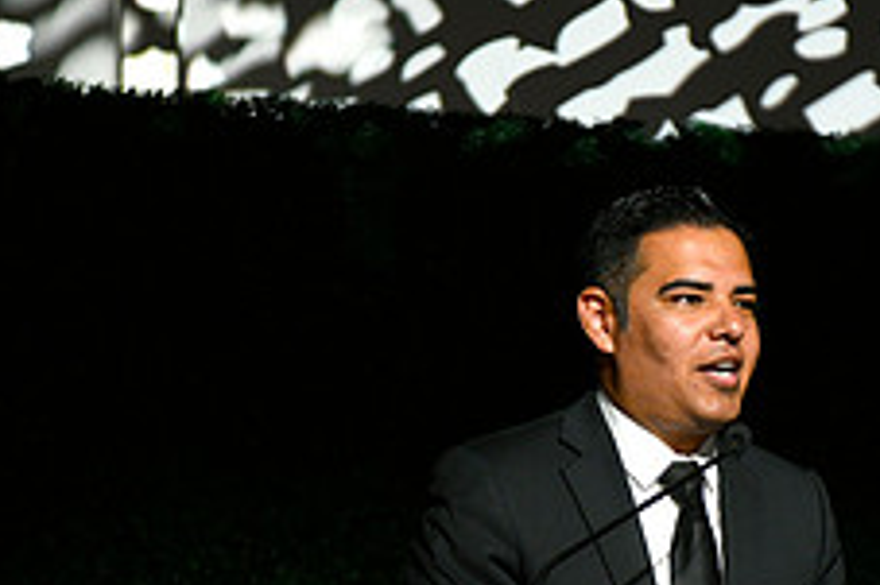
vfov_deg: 7.6
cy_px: 544
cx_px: 589
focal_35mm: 179
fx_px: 4372
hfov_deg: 11.5
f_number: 3.5
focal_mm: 70
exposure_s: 1/250
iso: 640
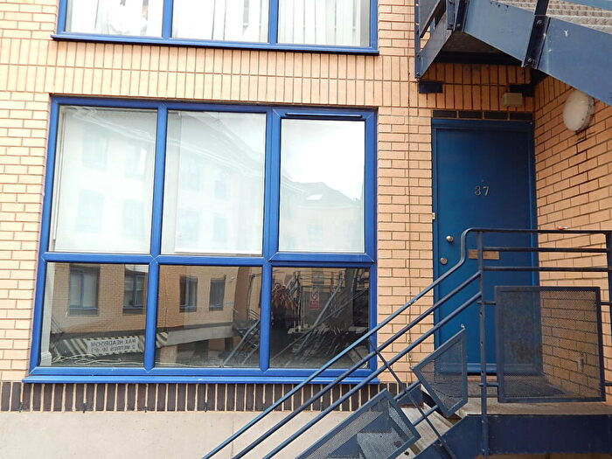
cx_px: 306
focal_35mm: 28
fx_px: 495
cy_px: 230
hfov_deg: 63.4
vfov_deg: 49.7
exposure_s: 1/160
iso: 125
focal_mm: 5.1
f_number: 3.2
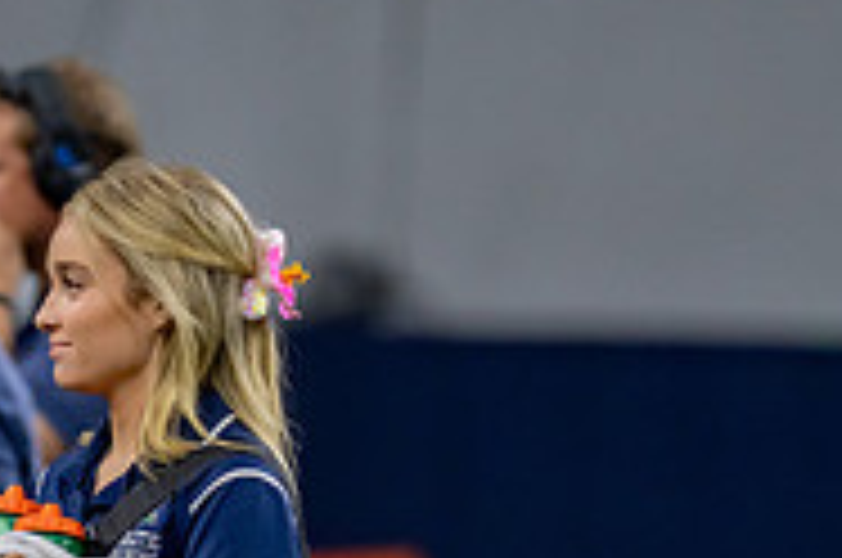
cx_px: 165
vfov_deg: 1.7
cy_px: 797
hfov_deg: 2.6
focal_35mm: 787
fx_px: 18375
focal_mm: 200
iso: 1600
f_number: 2.8
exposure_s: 1/1000
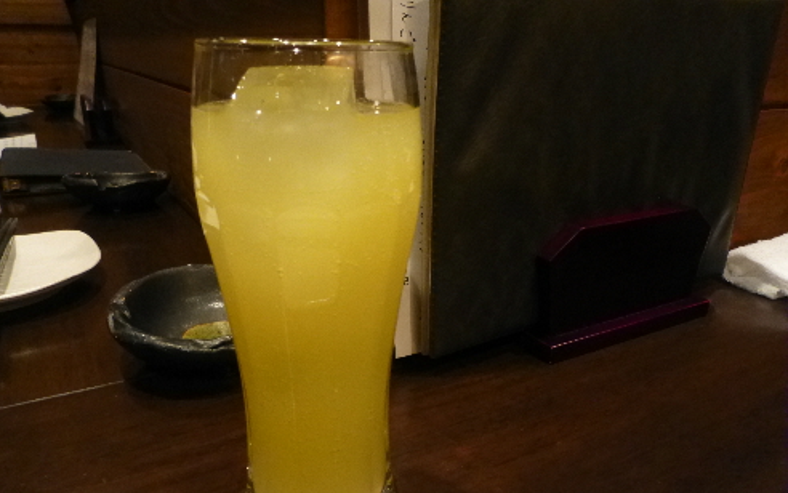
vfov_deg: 44.3
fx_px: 602
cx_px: 391
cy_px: 299
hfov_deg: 66.4
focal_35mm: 28
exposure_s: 1/8
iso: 800
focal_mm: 4.5
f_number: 3.1
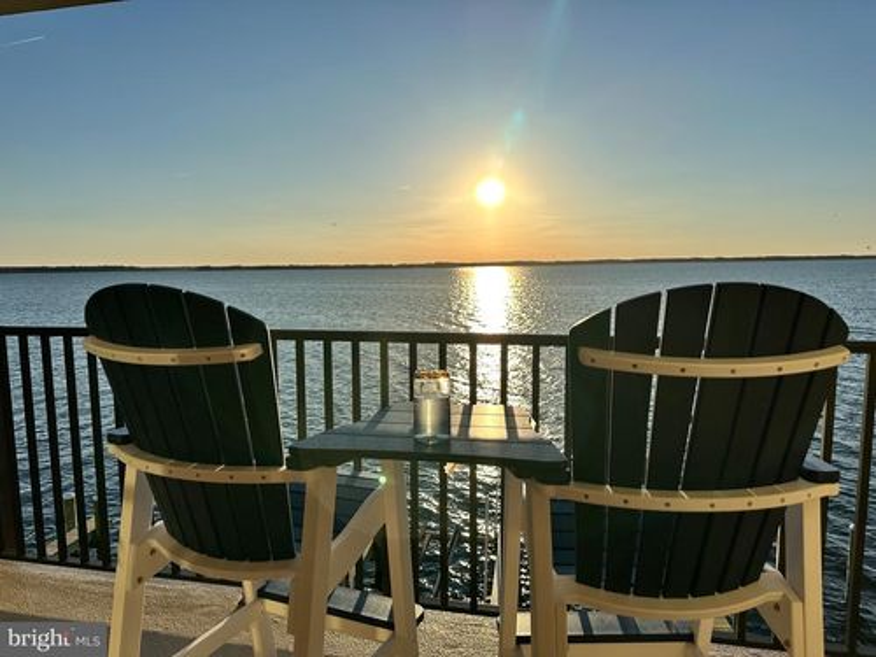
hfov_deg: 71.6
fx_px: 607
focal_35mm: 24
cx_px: 438
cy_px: 328
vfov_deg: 56.8
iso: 80
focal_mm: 6.86
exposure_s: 1/9709
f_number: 1.78
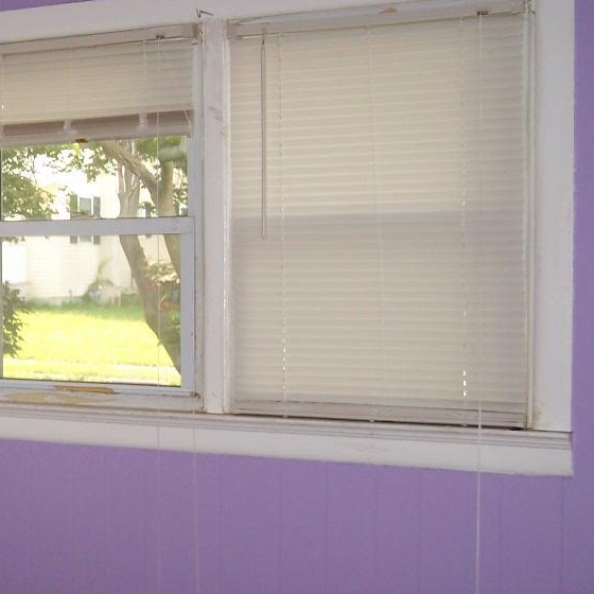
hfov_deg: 22.8
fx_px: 1398
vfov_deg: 24.0
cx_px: -31
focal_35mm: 72
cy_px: 305
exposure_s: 1/60
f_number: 2.8
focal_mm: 6.3
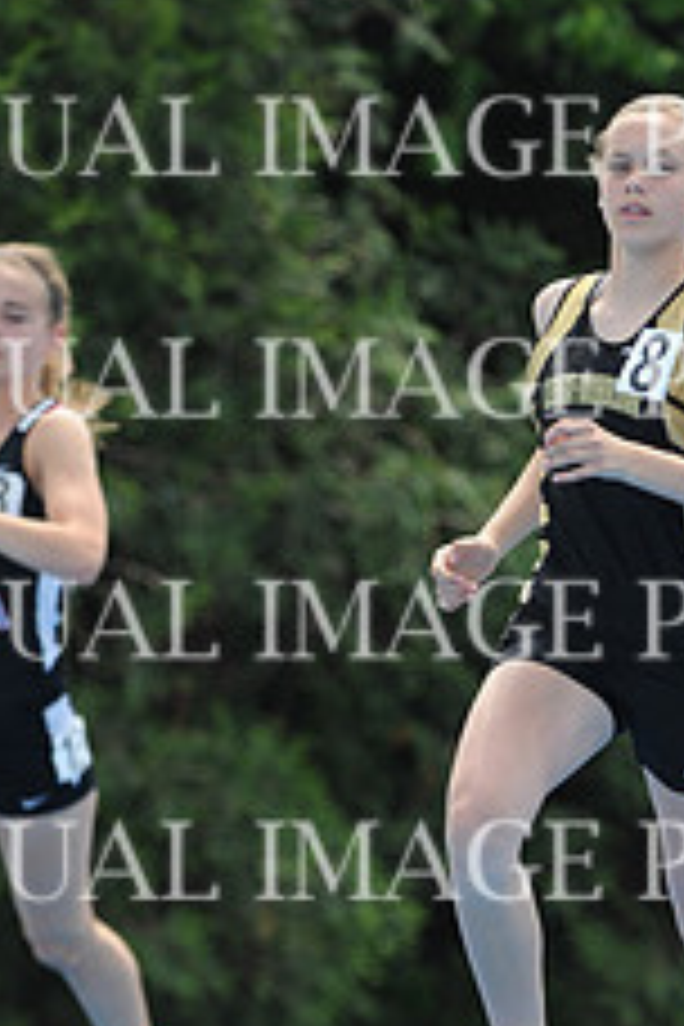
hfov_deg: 1.3
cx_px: 608
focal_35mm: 1019
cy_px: 738
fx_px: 29039
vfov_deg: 2.0
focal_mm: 400
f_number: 3.5
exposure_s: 1/2000
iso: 320
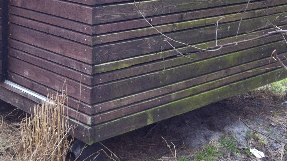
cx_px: 48
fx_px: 578
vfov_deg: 15.2
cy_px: -45
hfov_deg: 27.2
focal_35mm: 76
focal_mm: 3.85
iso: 100
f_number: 2.8
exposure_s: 1/40
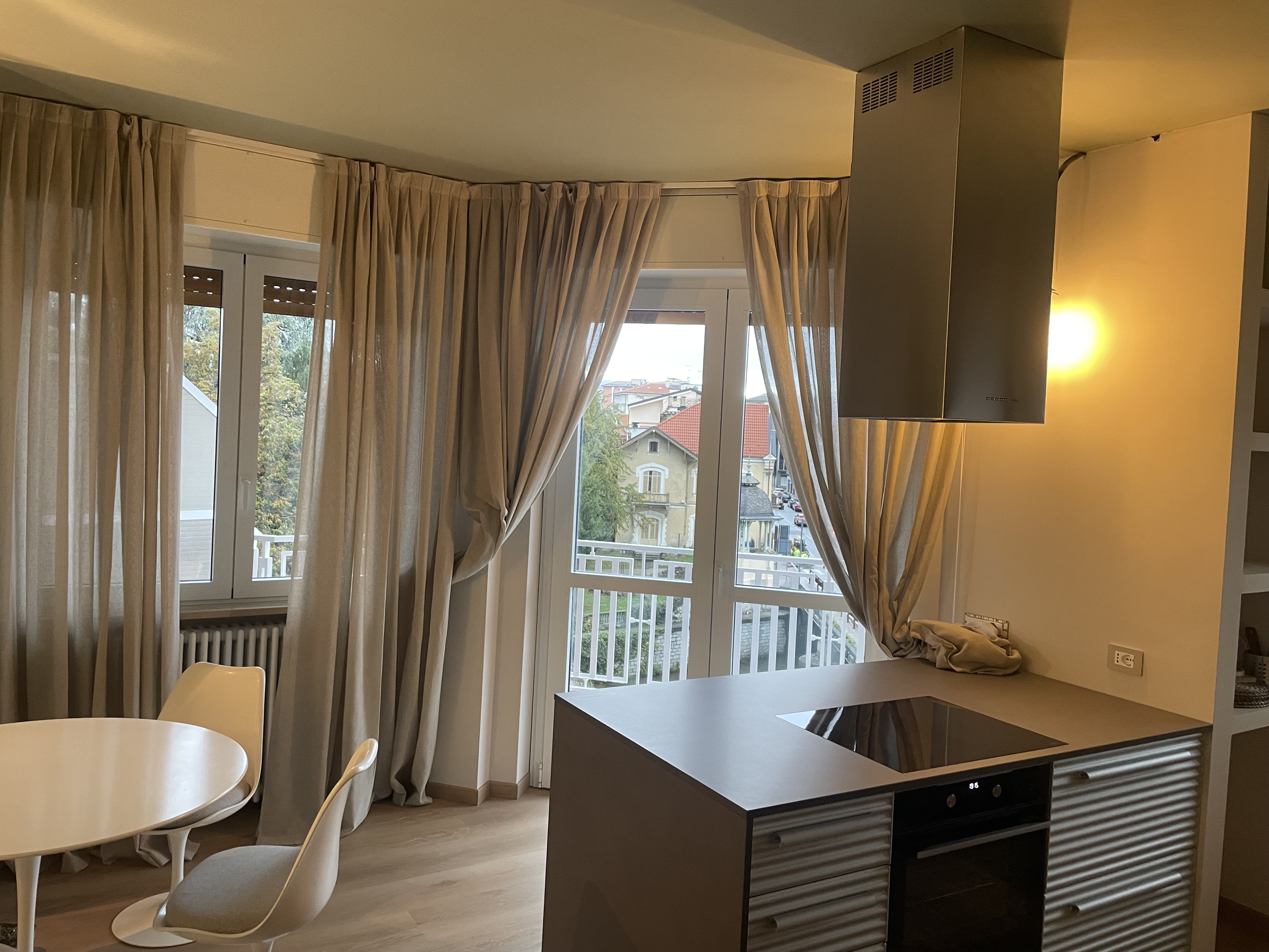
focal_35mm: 26
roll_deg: -2.7
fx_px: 953
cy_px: 476
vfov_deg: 53.1
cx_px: 634
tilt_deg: -1.4
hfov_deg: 67.3
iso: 160
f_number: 1.6
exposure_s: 1/50
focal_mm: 4.2
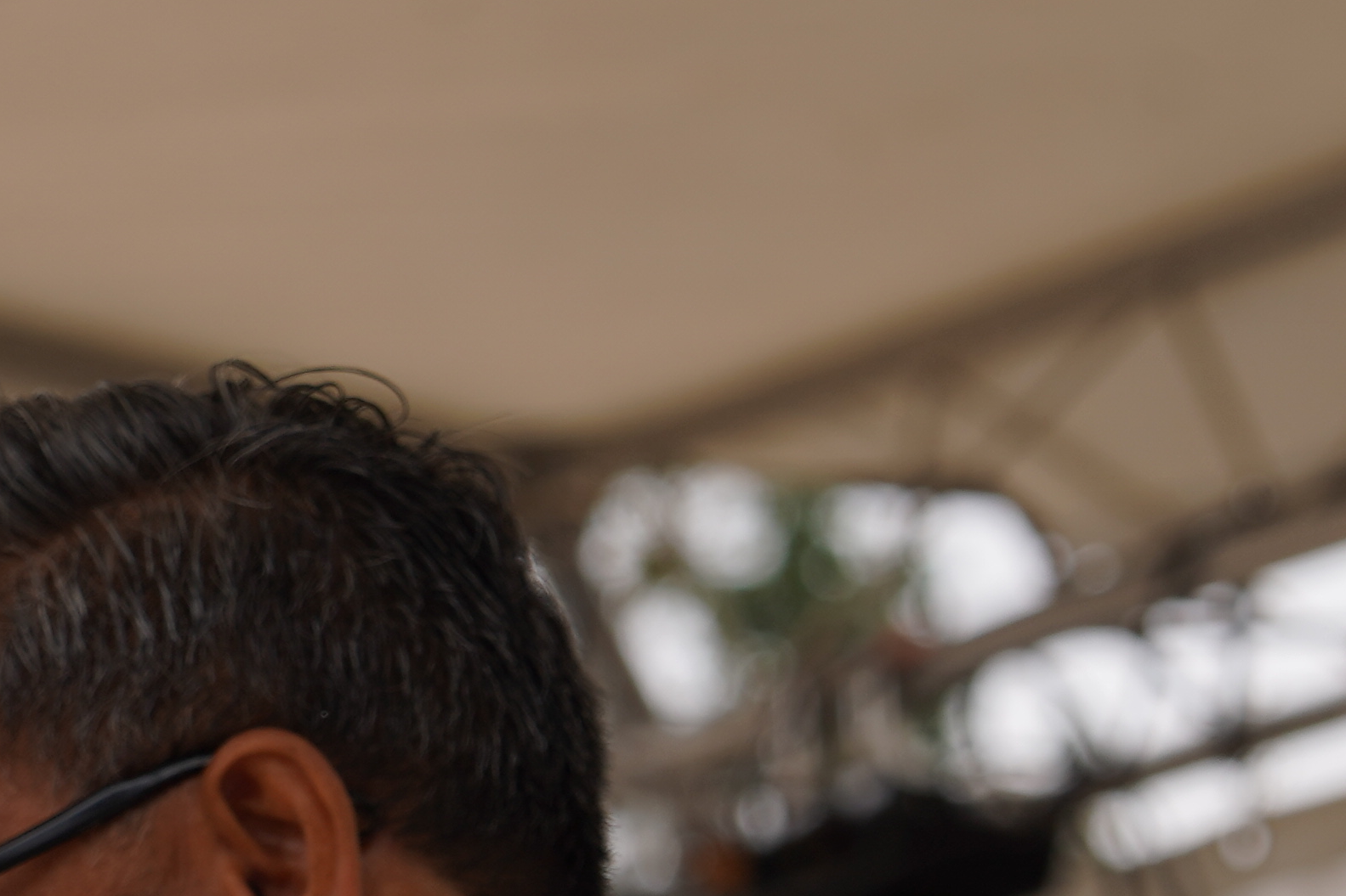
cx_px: -11
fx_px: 14878
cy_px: 1142
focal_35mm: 398
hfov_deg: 5.2
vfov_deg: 3.4
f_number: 5.6
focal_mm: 105
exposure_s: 1/320
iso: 100
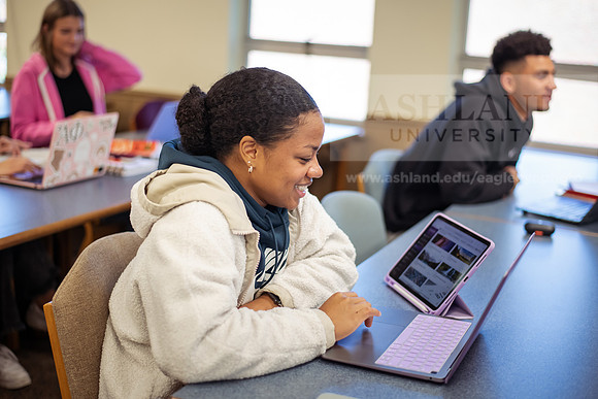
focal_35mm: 50
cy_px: 200
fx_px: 831
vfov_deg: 27.0
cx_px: 299
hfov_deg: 39.6
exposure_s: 1/200
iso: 800
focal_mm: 50
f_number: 2
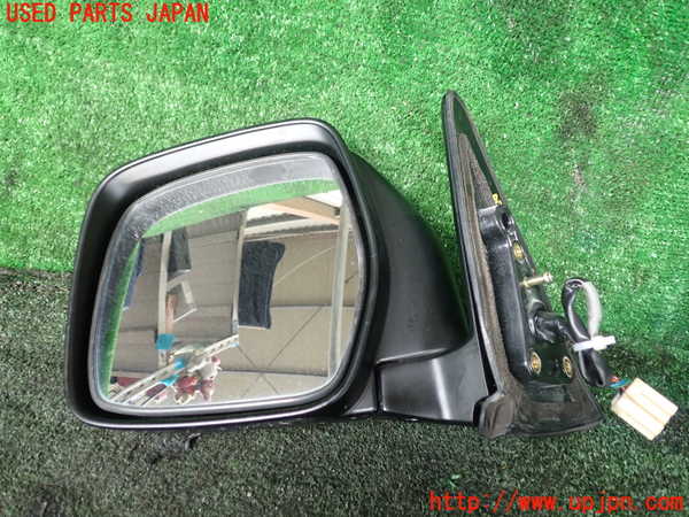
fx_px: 597
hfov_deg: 60.0
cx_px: 344
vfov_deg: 46.8
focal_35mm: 30
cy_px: 258
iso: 200
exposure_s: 1/40
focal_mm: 5.4
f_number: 2.3
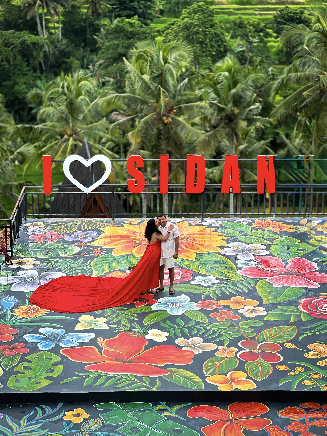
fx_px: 970
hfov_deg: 19.1
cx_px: 164
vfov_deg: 25.3
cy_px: 218
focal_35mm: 77
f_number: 2.8
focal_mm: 9
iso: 32
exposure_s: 1/250
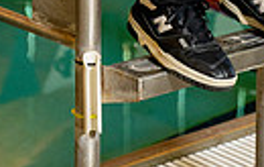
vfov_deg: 5.6
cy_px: -253
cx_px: 193
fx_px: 1623
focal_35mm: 225
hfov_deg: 9.3
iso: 1600
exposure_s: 1/250
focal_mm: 64
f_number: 4
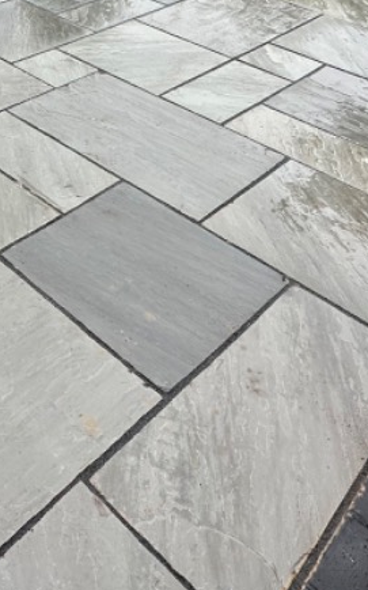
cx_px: -39
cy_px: 111
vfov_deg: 45.6
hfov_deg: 28.3
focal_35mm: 41
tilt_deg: -31.7
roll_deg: -1.4
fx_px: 658
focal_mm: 2.22
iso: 40
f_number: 2.2
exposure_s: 1/307
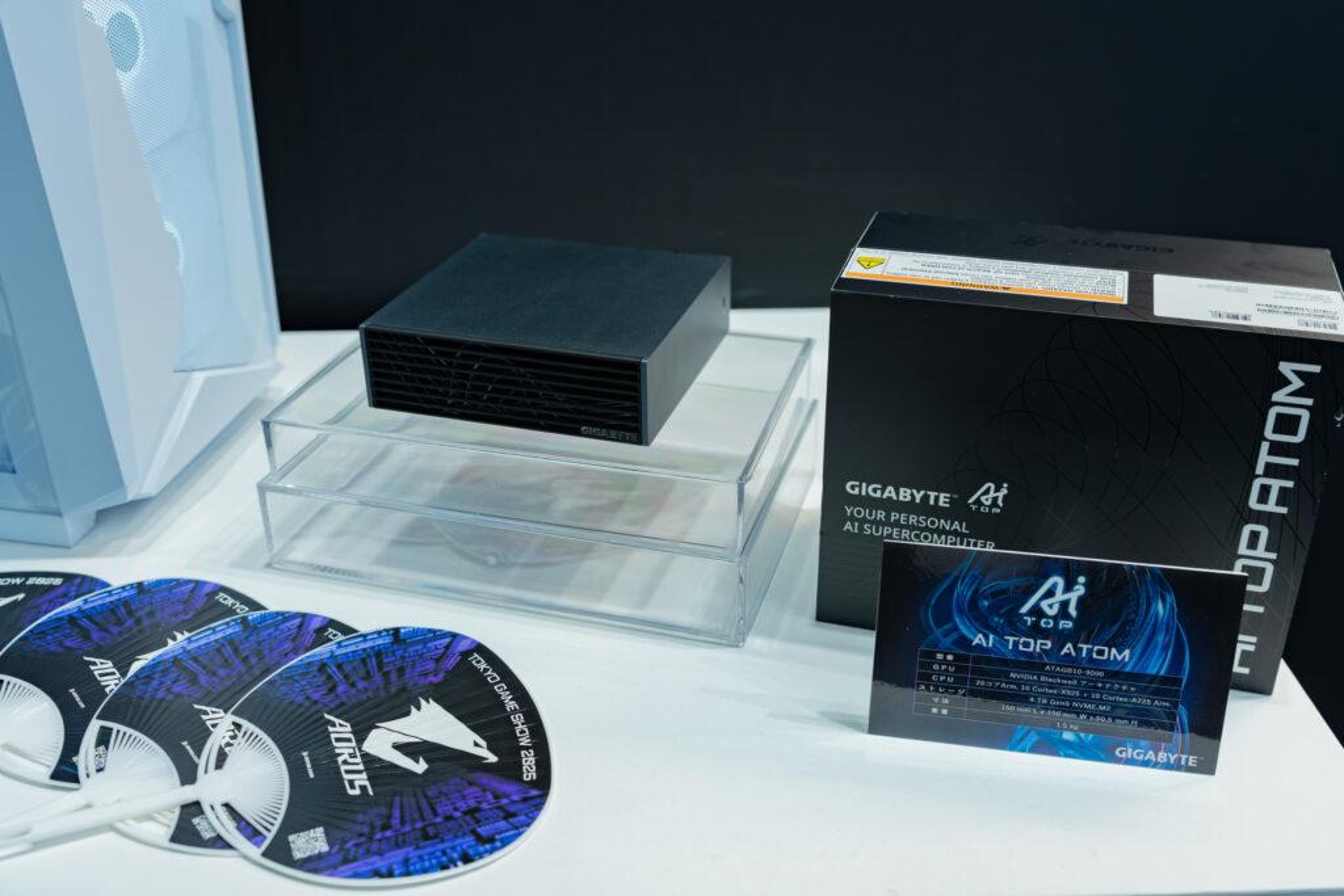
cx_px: 672
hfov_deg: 54.4
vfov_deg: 37.9
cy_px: 448
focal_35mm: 35
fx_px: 1307
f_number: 4
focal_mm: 35
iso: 800
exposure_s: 1/80
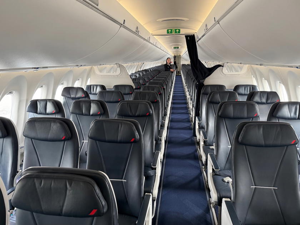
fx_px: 208
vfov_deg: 56.8
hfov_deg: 71.6
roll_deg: +0.9
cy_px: 112
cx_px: 150
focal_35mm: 24
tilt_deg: -12.6
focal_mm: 6.76
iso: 250
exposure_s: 1/60
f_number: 1.78
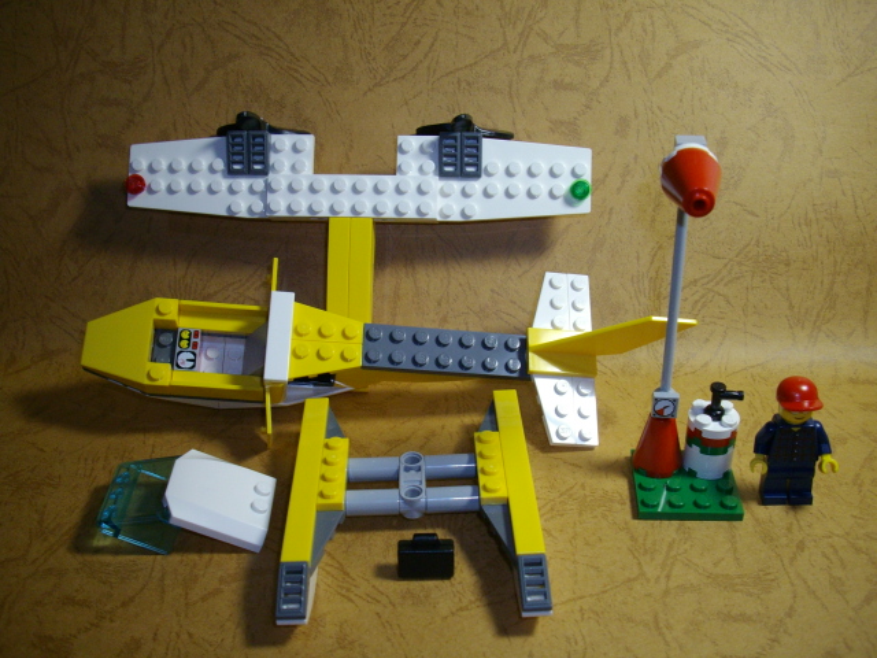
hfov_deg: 50.1
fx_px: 937
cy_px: 329
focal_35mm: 37
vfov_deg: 38.7
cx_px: 438
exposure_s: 1/50
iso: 160
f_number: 2.8
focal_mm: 6.2
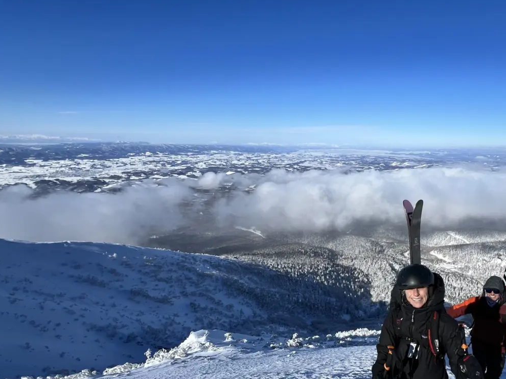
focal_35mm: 21
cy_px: 252
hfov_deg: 77.6
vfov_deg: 61.9
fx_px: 307
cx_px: 314
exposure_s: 1/2732
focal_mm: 1.57
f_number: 1.8
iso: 32
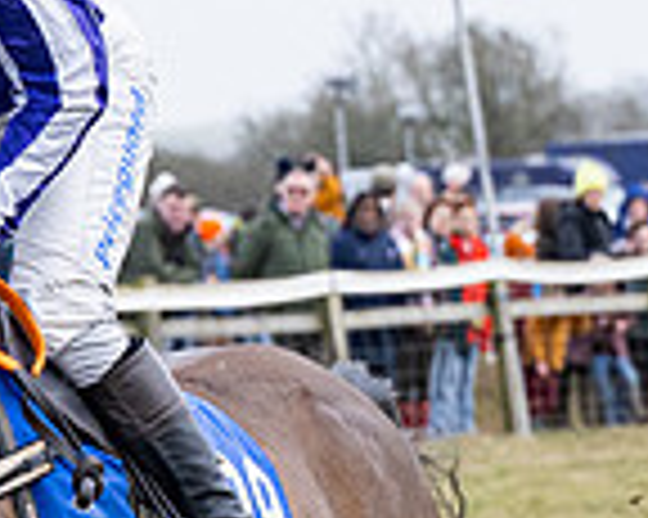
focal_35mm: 477
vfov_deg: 3.2
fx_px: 9142
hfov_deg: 4.0
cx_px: -124
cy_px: 616
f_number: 4
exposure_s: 1/1600
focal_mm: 70
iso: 800
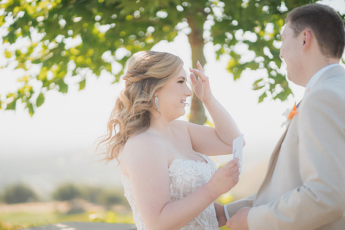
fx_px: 815
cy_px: 115
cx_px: 172
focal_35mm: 85
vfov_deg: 16.1
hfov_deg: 23.9
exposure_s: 1/2000
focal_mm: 85
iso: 125
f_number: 1.8
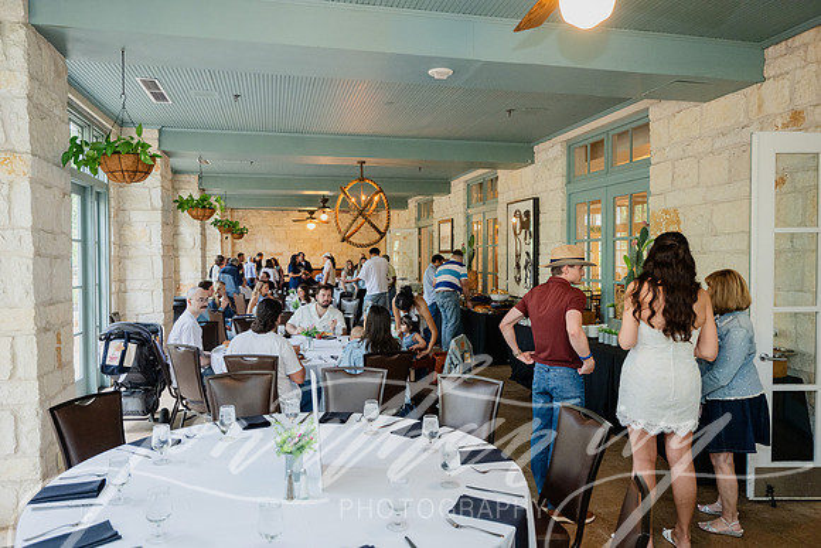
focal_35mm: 26
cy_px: 274
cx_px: 410
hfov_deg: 69.4
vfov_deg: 49.6
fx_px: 593
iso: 1600
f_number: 3.5
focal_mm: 26
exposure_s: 1/80
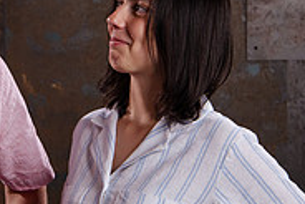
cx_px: -23
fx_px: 1526
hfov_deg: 11.3
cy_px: 91
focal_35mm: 180
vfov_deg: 7.6
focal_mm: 52
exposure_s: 1/160
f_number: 8
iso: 1000
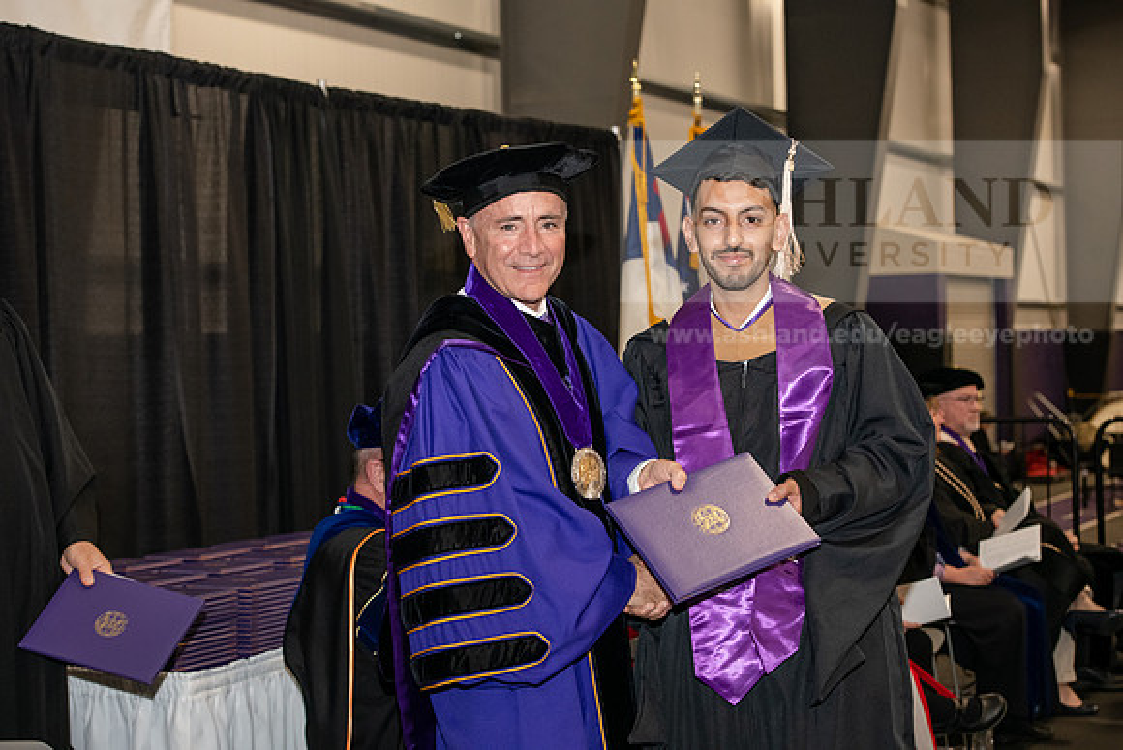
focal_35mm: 70
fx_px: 2184
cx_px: 562
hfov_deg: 28.8
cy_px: 375
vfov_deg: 19.5
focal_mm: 70
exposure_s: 1/200
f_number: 5.6
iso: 2500
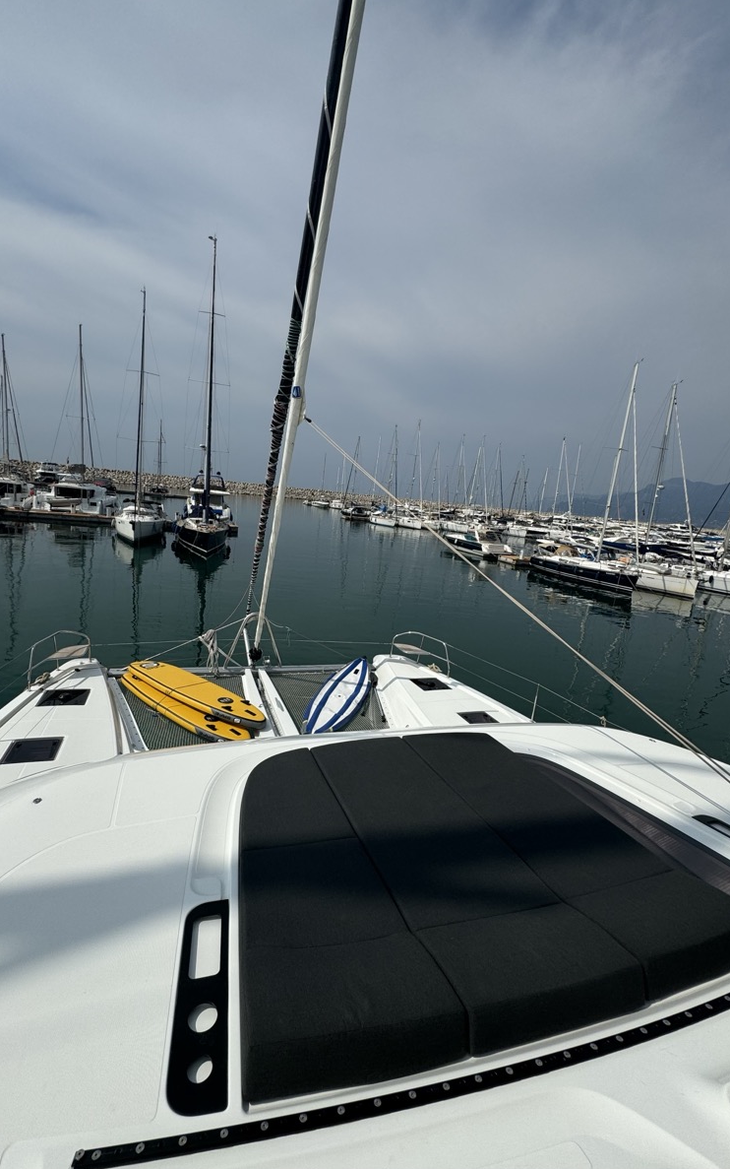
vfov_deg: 101.5
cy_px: 581
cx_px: 329
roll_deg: -5.5
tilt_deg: -10.5
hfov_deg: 74.6
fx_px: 477
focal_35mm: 15
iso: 40
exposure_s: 1/4630
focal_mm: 2.22
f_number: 2.2
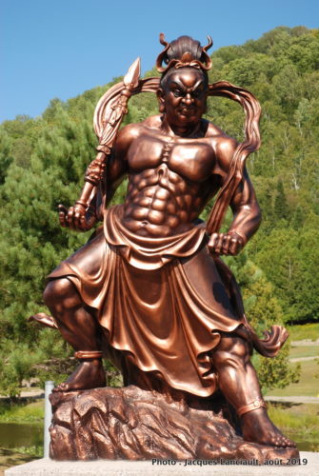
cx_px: 160
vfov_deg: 28.0
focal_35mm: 72
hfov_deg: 19.0
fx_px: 954
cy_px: 238
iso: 100
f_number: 7.1
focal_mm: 48
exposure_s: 1/200
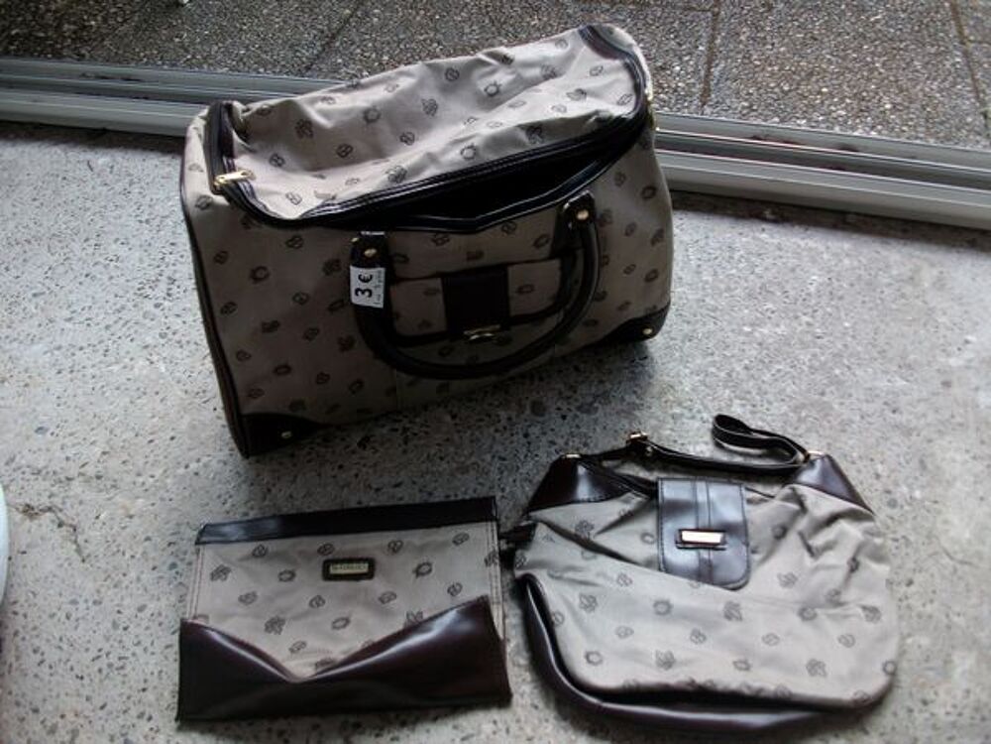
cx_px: 496
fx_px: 916
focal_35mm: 32
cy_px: 372
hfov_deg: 56.8
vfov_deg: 44.2
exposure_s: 1/92.4
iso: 80
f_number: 2.9
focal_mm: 5.7
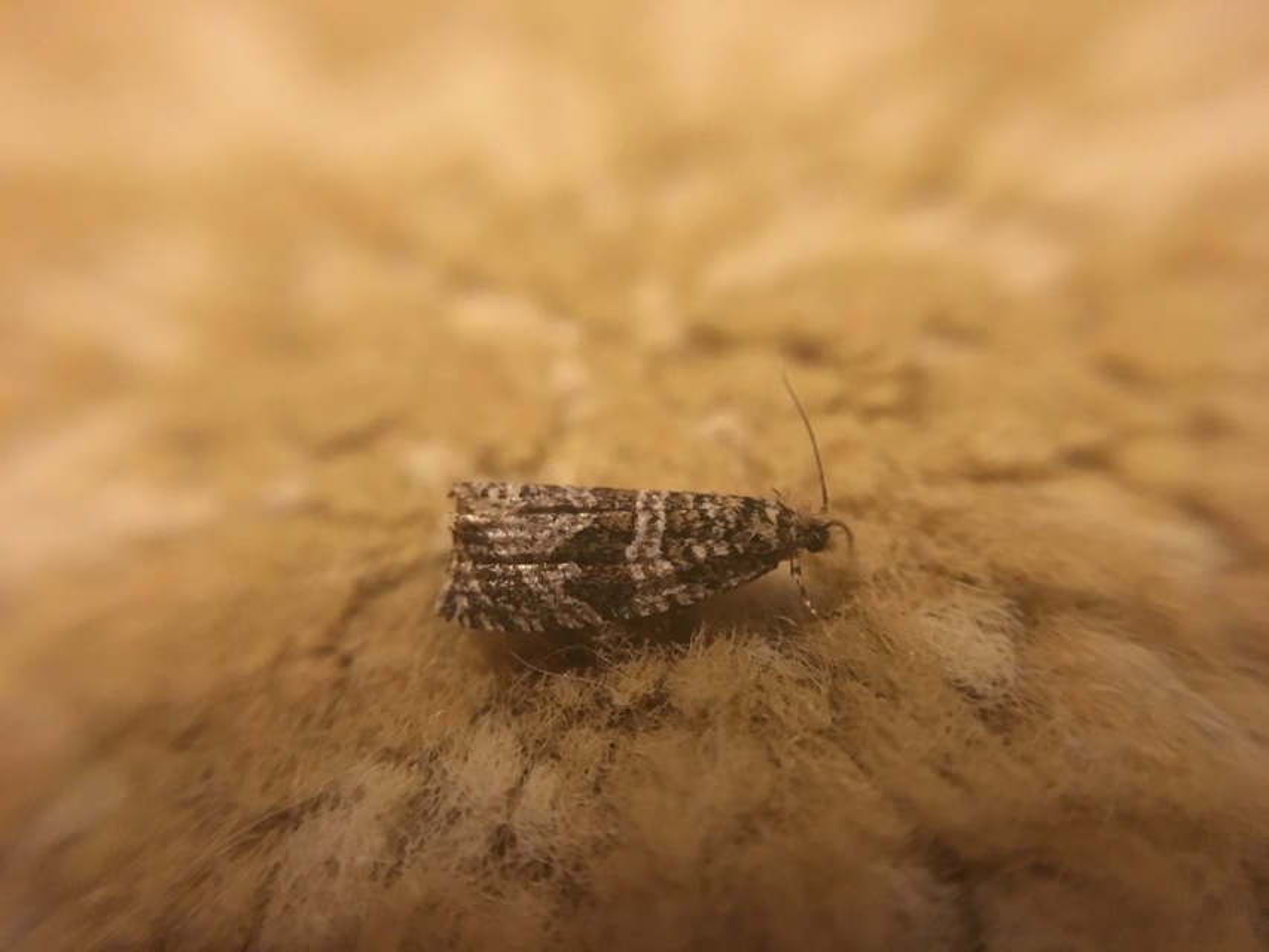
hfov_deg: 61.7
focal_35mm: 29
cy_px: 476
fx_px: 1063
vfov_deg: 48.2
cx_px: 634
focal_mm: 4.15
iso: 500
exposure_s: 1/17
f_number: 2.2
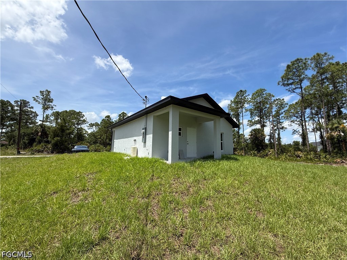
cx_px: 174
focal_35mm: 14
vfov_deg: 85.7
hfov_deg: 102.1
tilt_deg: +10.1
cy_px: 130
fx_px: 140
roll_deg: -1.7
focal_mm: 2.22
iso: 50
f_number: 2.2
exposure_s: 1/1795
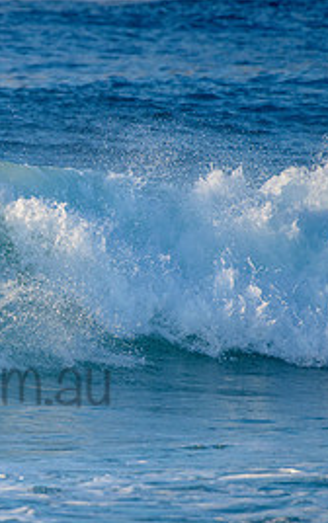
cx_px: -96
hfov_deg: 1.2
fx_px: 15728
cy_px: 360
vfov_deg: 1.9
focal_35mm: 1102
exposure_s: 1/2000
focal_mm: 500
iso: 450
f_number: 5.6
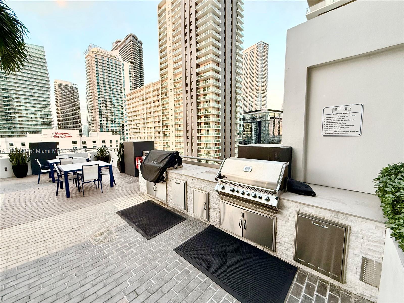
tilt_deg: -5.6
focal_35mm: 14
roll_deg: +0.4
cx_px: 202
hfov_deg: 102.1
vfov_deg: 85.7
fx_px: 163
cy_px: 152
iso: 160
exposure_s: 1/99
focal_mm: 2.22
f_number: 2.2
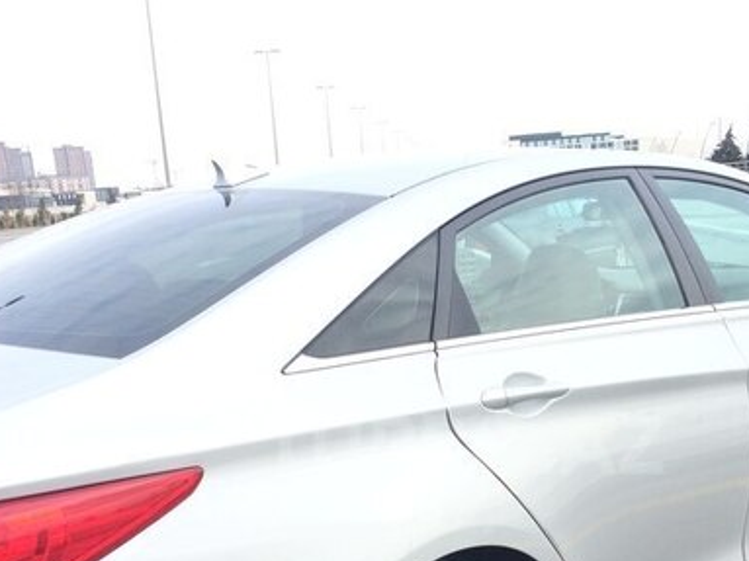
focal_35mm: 50
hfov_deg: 38.0
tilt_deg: -14.1
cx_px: 463
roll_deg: +4.1
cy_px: 445
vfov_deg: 28.5
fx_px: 1082
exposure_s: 1/533
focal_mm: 4.15
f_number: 2.2
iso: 32
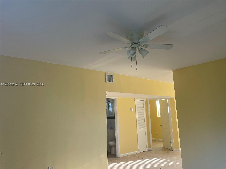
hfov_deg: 67.3
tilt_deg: +9.8
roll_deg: +2.4
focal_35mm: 26
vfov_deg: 53.1
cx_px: 113
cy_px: 84
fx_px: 170
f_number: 1.6
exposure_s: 1/121
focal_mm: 4.2
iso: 100
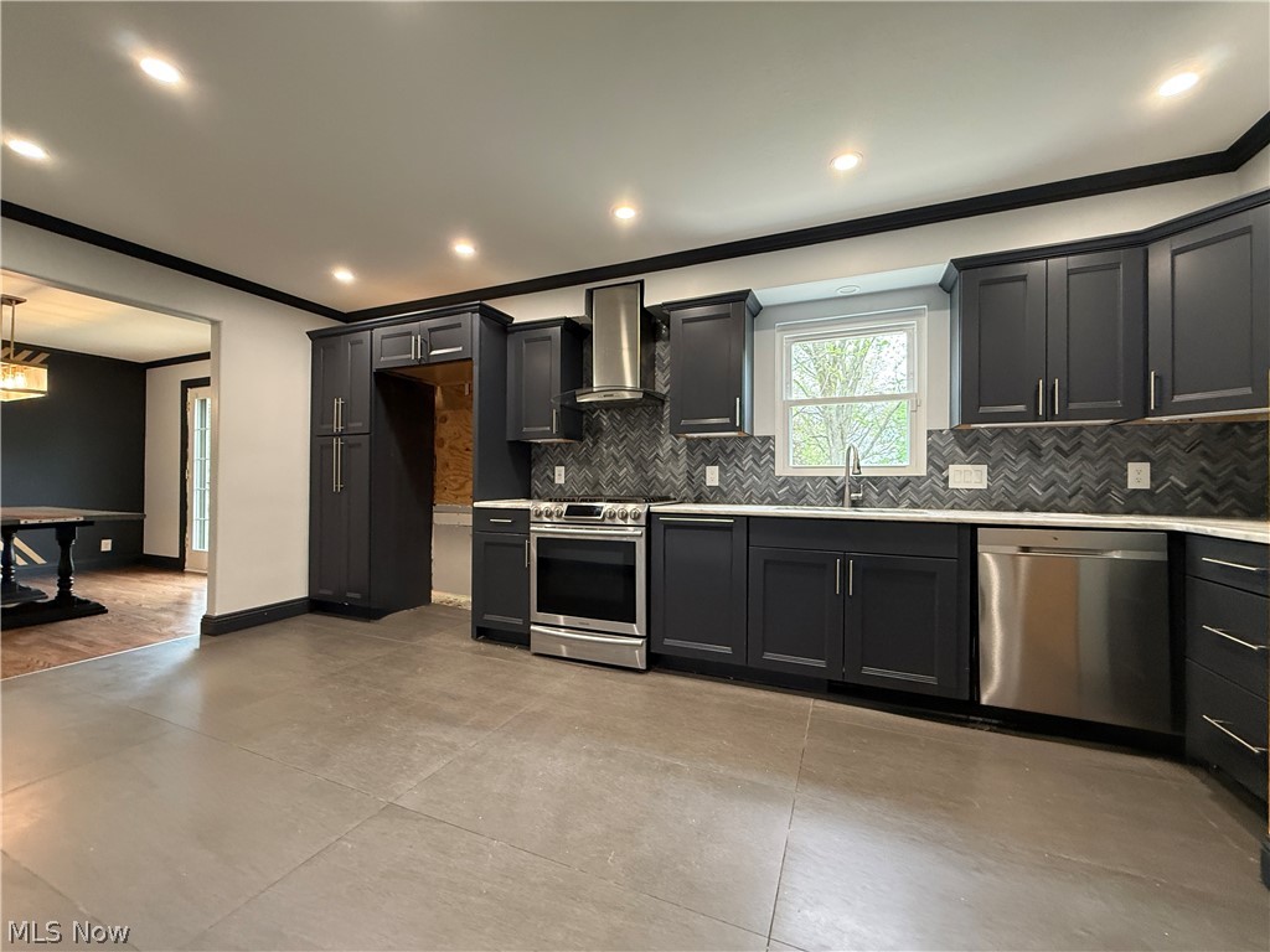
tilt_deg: +1.1
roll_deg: -0.1
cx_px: 635
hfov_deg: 102.1
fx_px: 514
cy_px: 476
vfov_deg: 85.7
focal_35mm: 14
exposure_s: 1/60
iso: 400
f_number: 2.2
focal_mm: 2.22
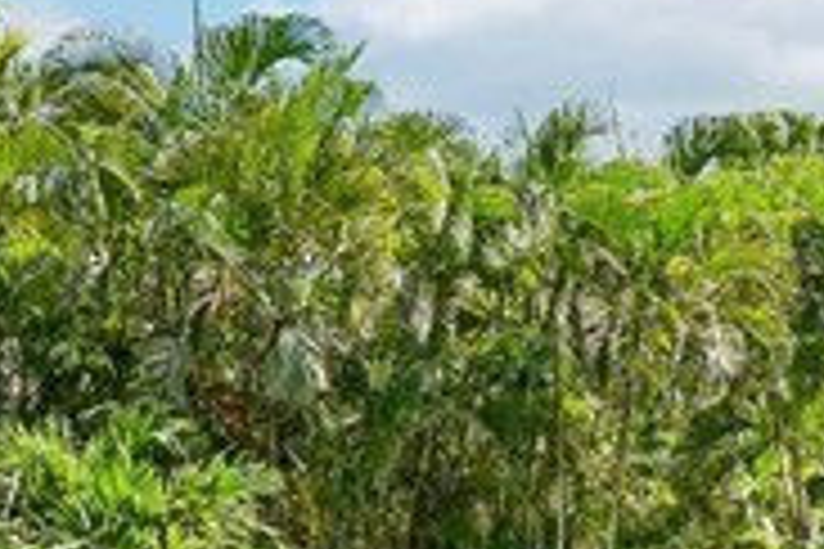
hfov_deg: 18.4
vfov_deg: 12.4
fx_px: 2449
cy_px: 695
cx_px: 905
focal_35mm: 107
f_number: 8
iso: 400
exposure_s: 1/500
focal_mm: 18
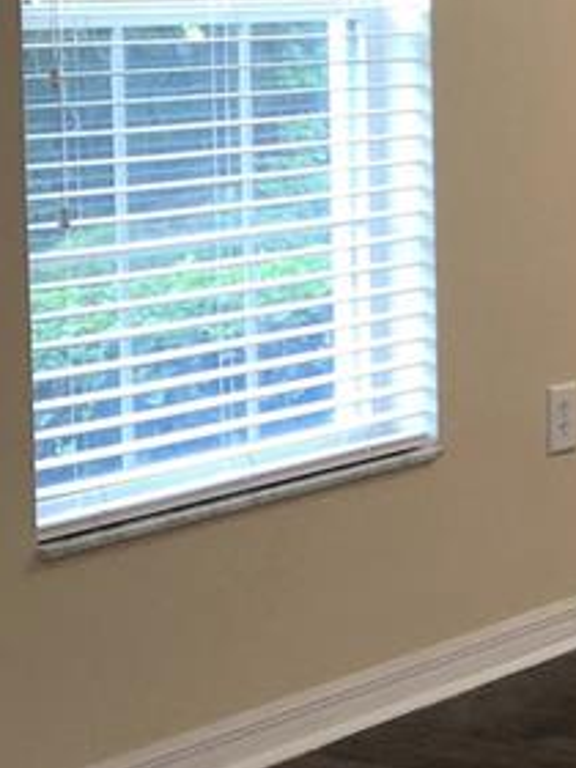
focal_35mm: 120
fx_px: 2662
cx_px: 1012
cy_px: 263
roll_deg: +0.4
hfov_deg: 11.5
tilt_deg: -6.8
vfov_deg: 16.4
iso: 25
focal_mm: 4
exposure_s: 1/30
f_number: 1.8
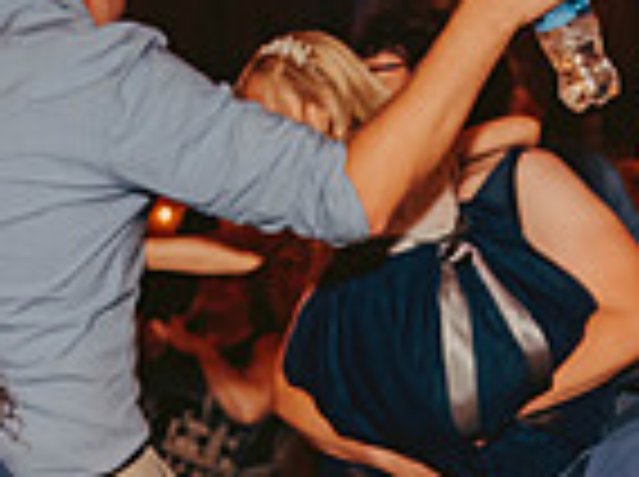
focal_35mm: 110
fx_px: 2027
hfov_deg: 17.9
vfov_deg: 13.0
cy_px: 628
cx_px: 364
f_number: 2.8
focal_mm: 28
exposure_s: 1/160
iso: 1000
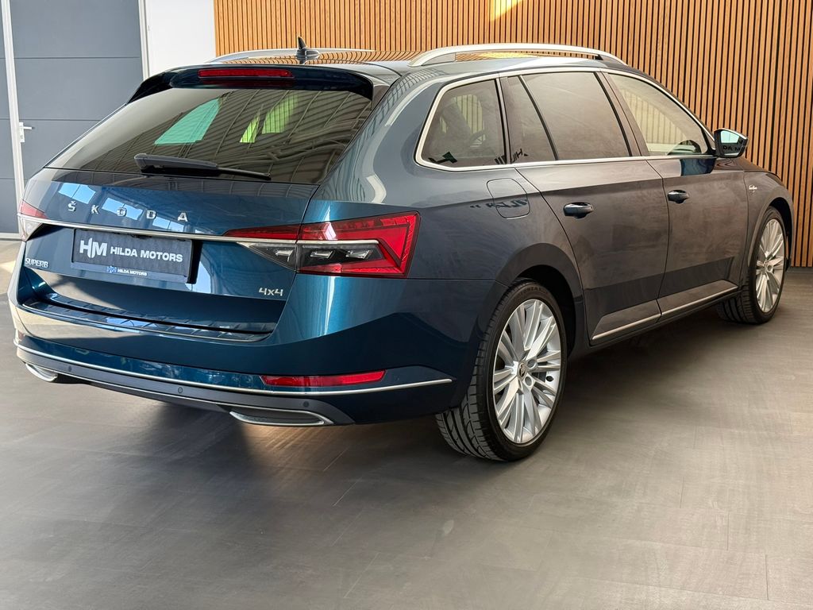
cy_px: 305
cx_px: 406
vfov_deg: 30.3
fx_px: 1127
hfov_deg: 39.7
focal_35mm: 48
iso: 200
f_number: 1.78
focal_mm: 6.76
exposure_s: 1/60
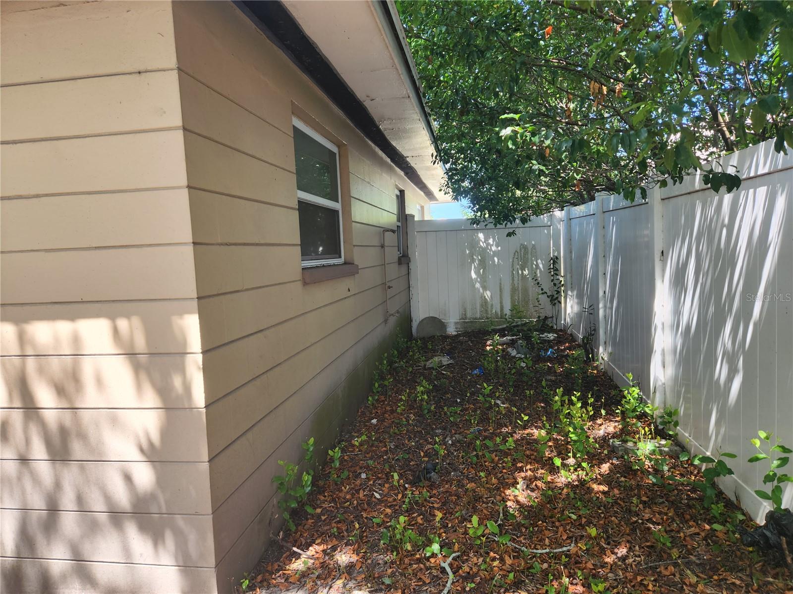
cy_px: 297
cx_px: 396
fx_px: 527
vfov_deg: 58.9
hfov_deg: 73.9
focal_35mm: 23
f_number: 1.8
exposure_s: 1/180
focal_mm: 5.4
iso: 40
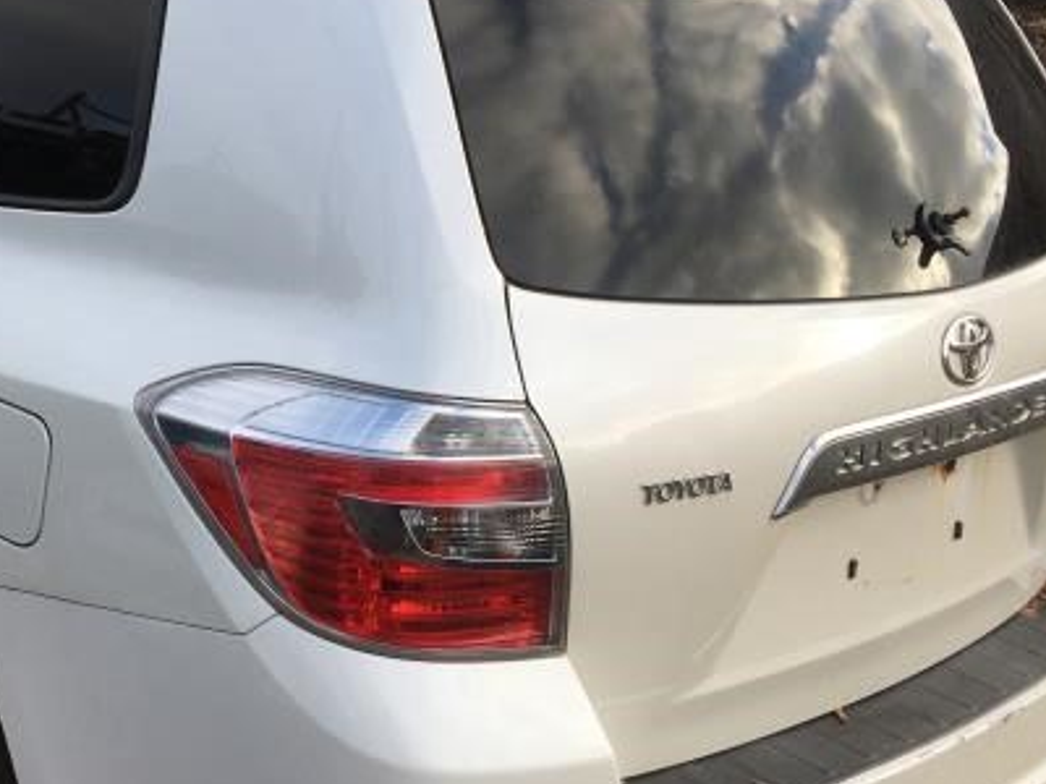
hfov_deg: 32.2
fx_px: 1753
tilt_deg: -11.9
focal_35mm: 58
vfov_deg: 25.2
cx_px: 191
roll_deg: -0.9
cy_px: 371
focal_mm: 4.15
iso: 25
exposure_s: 1/439
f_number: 2.2
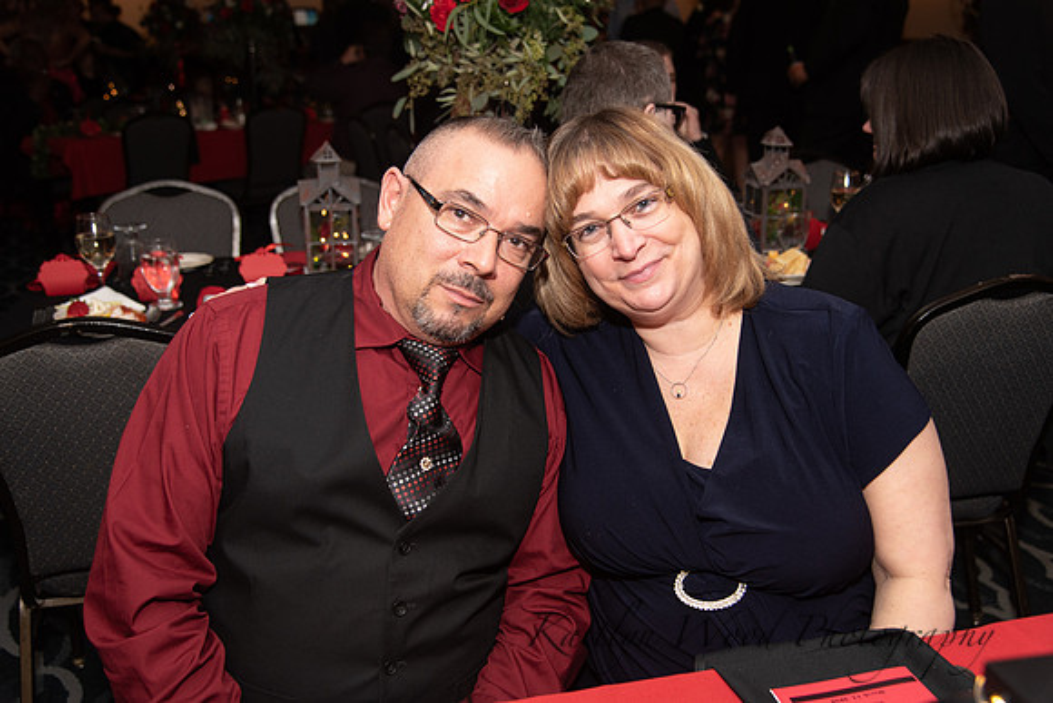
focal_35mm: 35
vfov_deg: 37.9
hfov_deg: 54.4
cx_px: 526
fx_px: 1024
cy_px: 352
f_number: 4
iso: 800
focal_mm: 35
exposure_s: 1/200
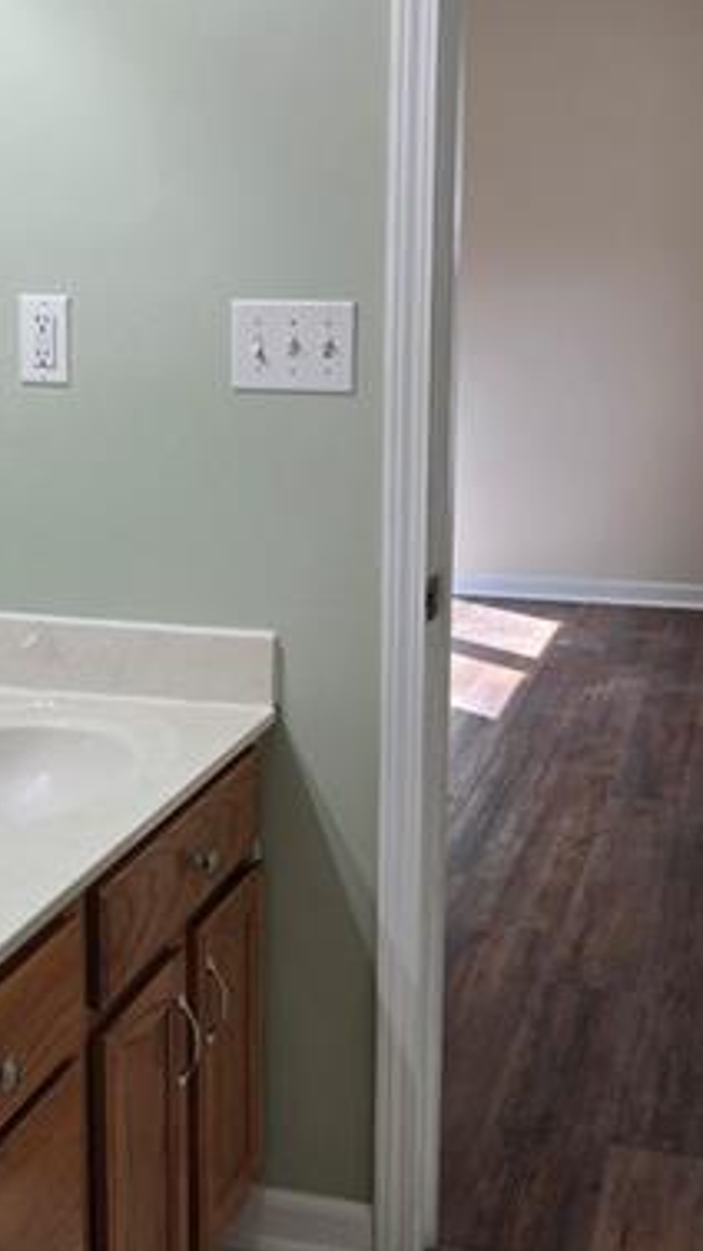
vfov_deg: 40.6
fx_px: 1690
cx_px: 292
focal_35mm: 51
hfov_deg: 23.5
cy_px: 621
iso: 25
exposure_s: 1/120
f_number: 1.8
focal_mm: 5.4
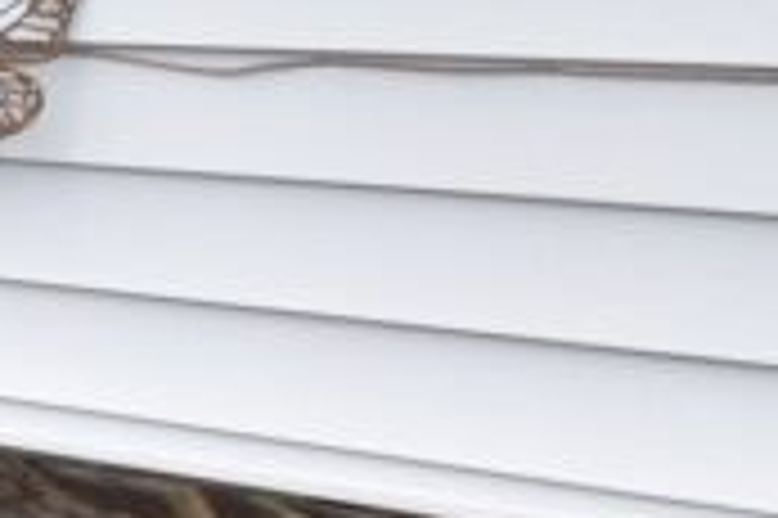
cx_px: -1668
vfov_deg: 10.0
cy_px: -14
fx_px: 2925
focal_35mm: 135
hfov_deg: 10.2
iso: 320
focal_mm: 13
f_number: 14
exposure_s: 1/200
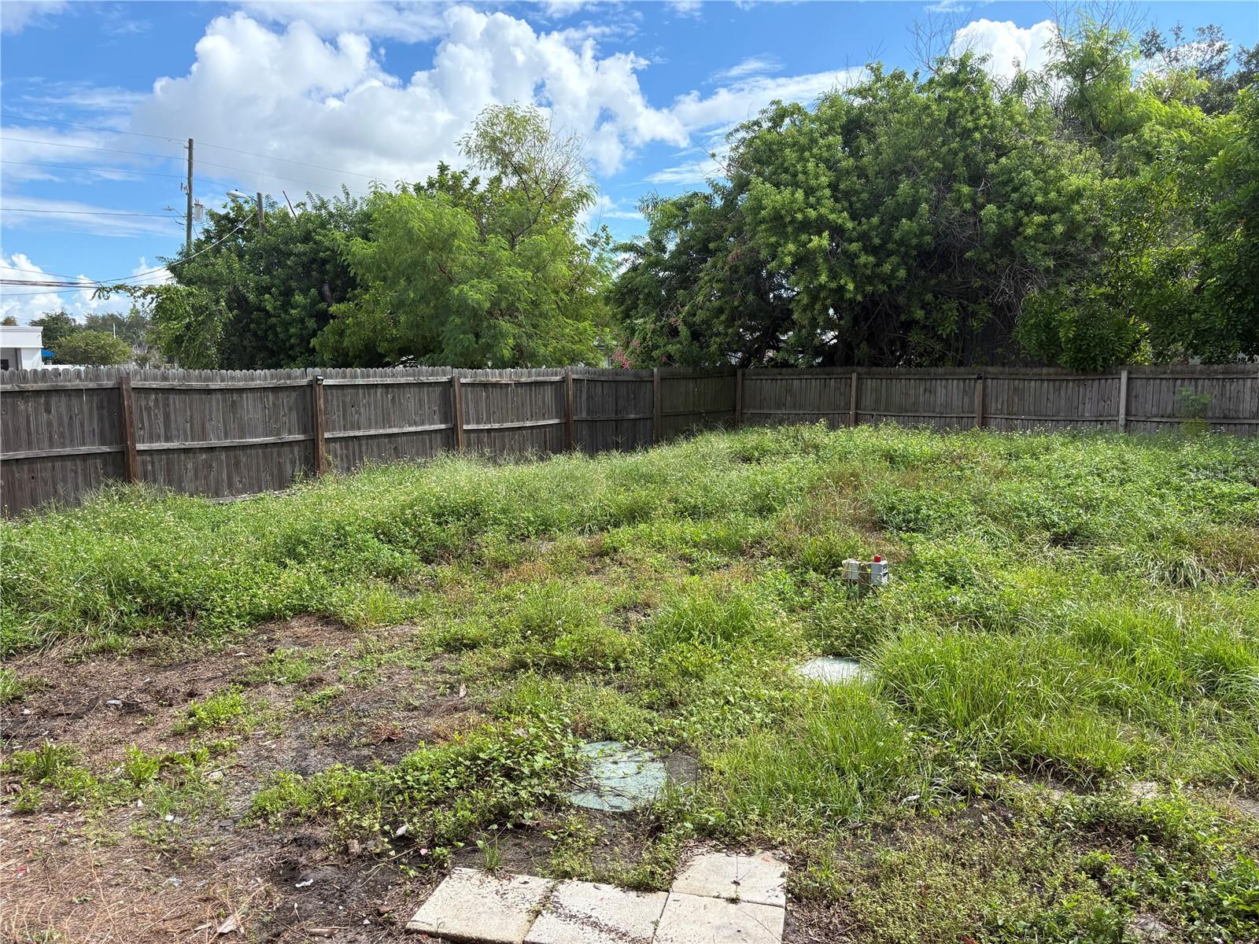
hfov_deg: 67.3
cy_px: 472
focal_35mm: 26
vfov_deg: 53.1
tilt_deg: -7.2
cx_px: 630
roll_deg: +2.0
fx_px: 946
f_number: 1.6
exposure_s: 1/1953
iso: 64
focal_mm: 5.96
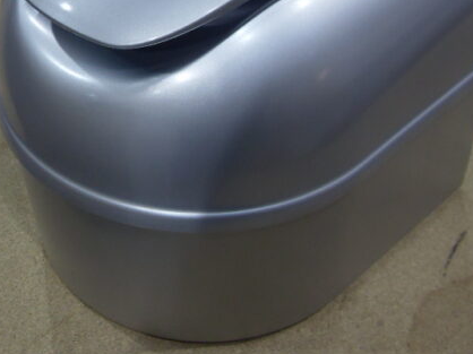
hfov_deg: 29.0
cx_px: 225
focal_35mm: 67
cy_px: 83
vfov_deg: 21.7
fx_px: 915
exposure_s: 1/45
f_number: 2.8
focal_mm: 6.3
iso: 160
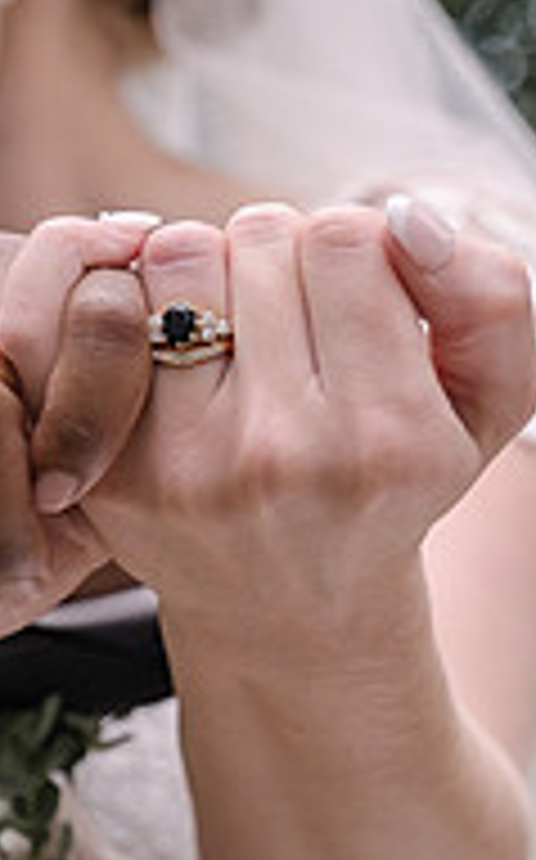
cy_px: 380
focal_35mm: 164
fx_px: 3842
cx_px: 32
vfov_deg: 12.8
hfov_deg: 8.0
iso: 400
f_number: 2.8
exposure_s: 1/480
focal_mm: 35.3
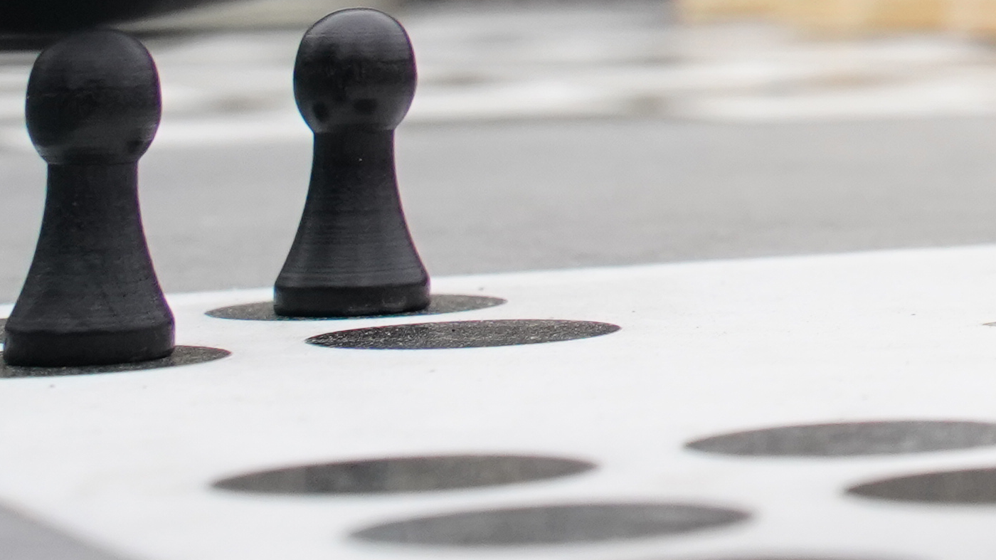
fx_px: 5572
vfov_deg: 5.6
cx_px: 2017
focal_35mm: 211
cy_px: -497
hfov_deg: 9.5
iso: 2000
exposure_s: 1/1000
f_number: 8
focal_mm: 47
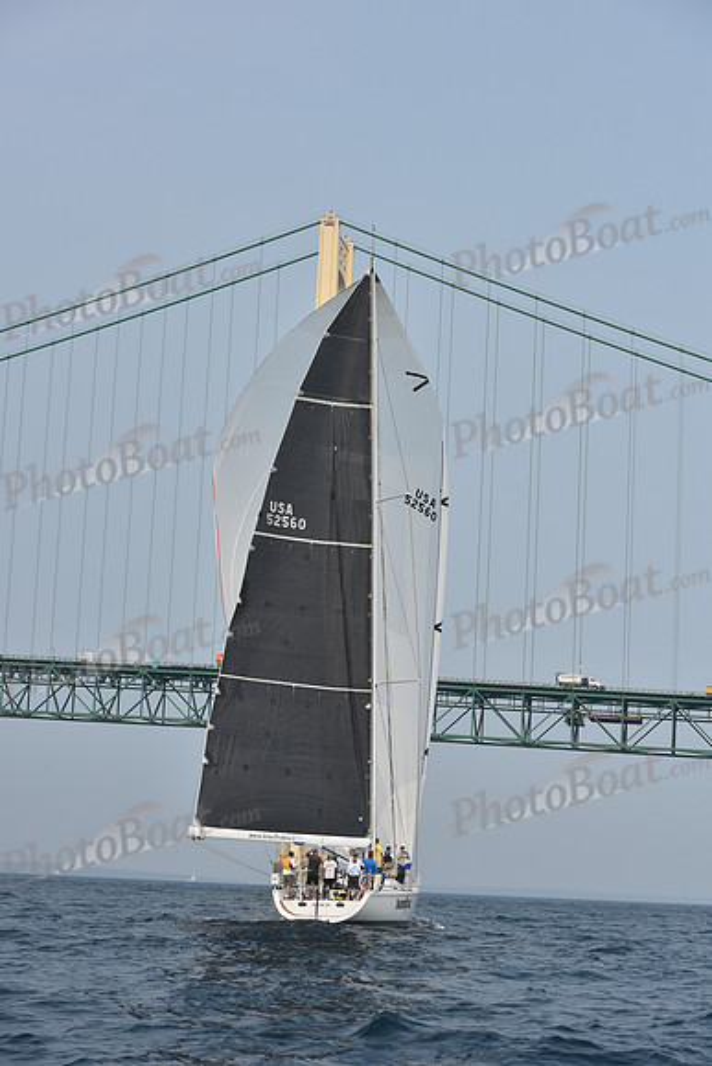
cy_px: 533
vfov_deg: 28.8
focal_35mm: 70
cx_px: 356
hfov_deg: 19.5
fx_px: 2075
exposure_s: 1/1250
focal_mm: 70
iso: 250
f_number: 7.1
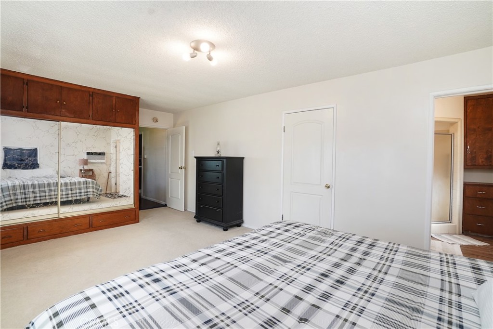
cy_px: 164
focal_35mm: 15
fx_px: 205
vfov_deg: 77.3
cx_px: 246
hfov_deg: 100.4
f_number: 8
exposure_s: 1/20
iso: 250
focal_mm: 10
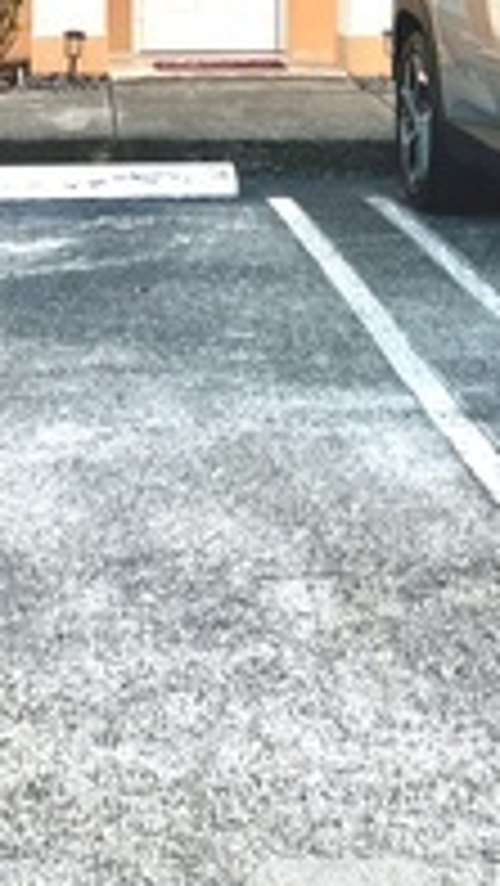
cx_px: 137
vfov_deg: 27.0
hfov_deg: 16.7
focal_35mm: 72
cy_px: -85
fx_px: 1695
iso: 40
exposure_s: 1/153
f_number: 1.5
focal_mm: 5.7
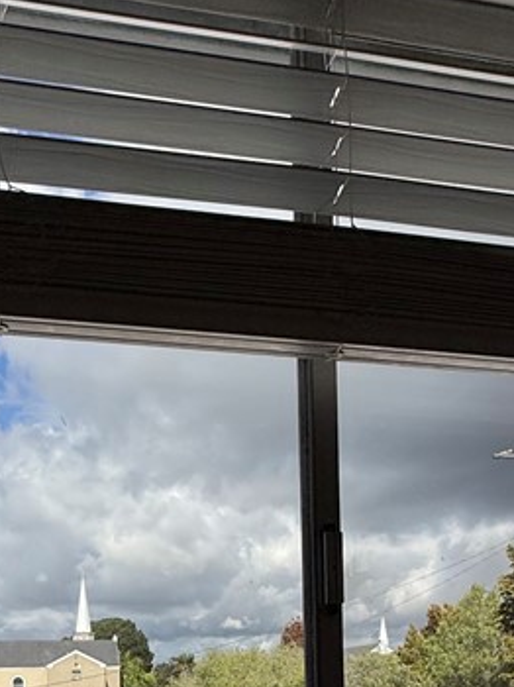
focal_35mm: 41
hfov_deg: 35.0
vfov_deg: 40.5
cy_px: 675
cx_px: 208
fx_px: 813
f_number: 2.2
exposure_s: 1/5155
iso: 50
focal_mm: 2.22
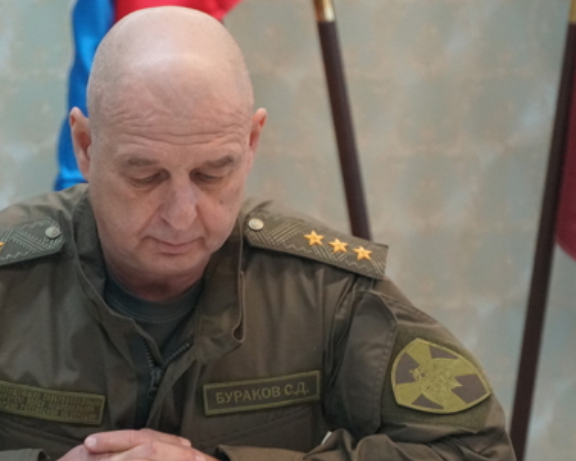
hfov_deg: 7.7
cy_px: 269
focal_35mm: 252
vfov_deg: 6.1
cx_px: 105
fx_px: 4298
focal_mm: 90
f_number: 5.6
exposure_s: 1/160
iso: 4000
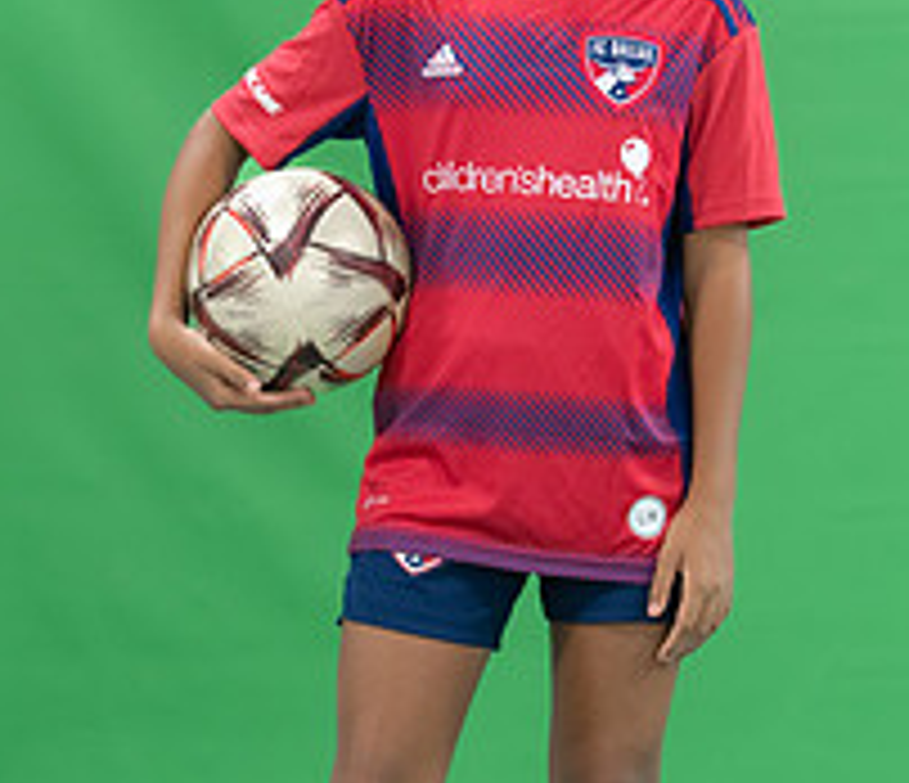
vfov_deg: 7.3
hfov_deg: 8.5
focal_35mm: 221
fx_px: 6128
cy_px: 321
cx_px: 544
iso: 1000
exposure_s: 1/250
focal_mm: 70
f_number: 2.8
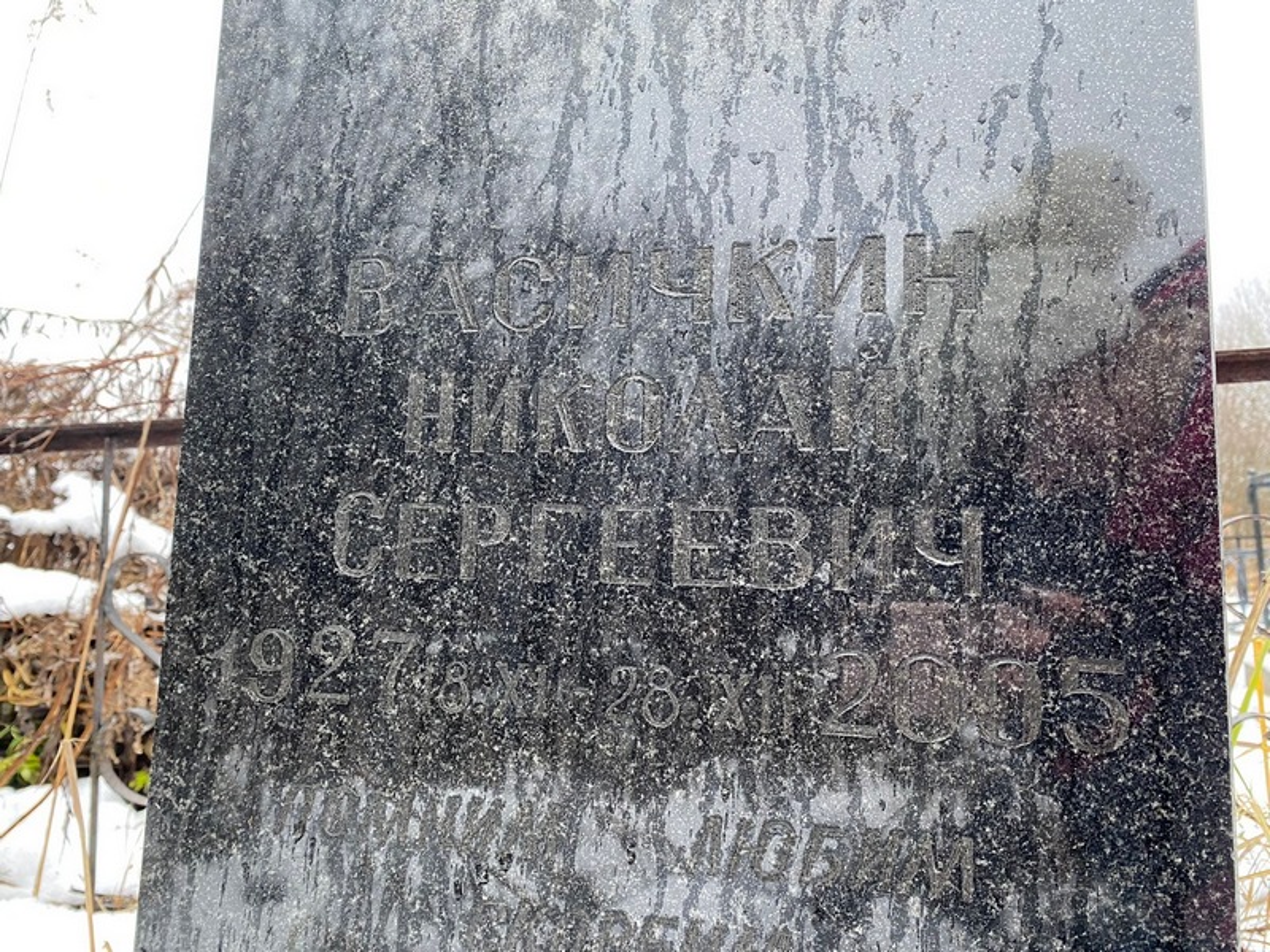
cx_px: 635
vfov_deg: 53.1
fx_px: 954
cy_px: 476
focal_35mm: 26
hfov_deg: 67.3
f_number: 1.8
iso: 160
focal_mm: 4.25
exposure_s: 1/60
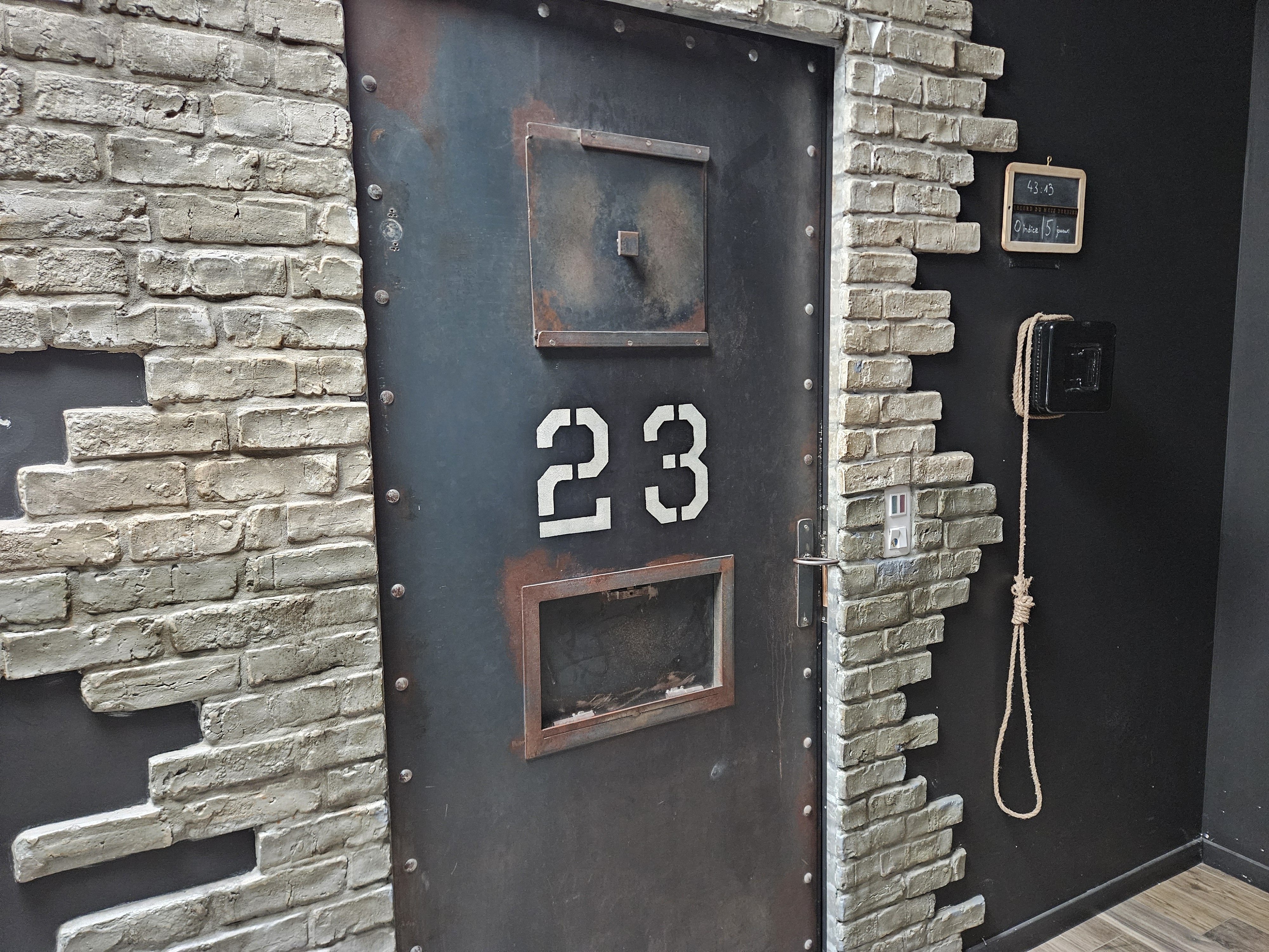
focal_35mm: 23
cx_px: 634
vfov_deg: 58.9
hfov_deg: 73.9
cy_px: 476
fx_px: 843
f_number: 1.8
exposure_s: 1/40
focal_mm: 5.4
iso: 640
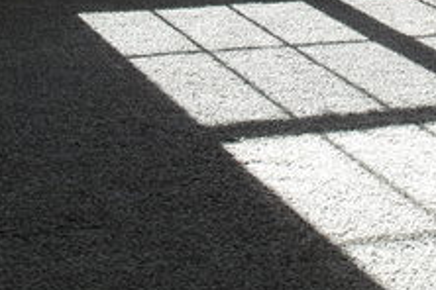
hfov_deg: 19.0
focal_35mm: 105
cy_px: -169
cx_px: 424
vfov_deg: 12.3
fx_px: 1272
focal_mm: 6.3
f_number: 3.2
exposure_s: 1/350
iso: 100
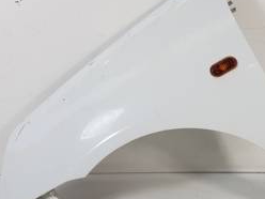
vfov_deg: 34.3
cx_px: 194
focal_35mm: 42
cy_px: 94
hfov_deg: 43.5
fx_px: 322
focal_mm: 4.2
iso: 50
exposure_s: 1/100
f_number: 1.7
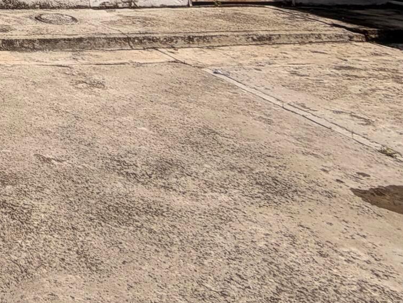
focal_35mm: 56
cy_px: -205
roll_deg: +0.7
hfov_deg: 22.6
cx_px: -297
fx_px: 652
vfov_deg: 20.4
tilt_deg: +5.1
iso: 25
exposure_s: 1/2024
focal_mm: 2.22
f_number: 2.2
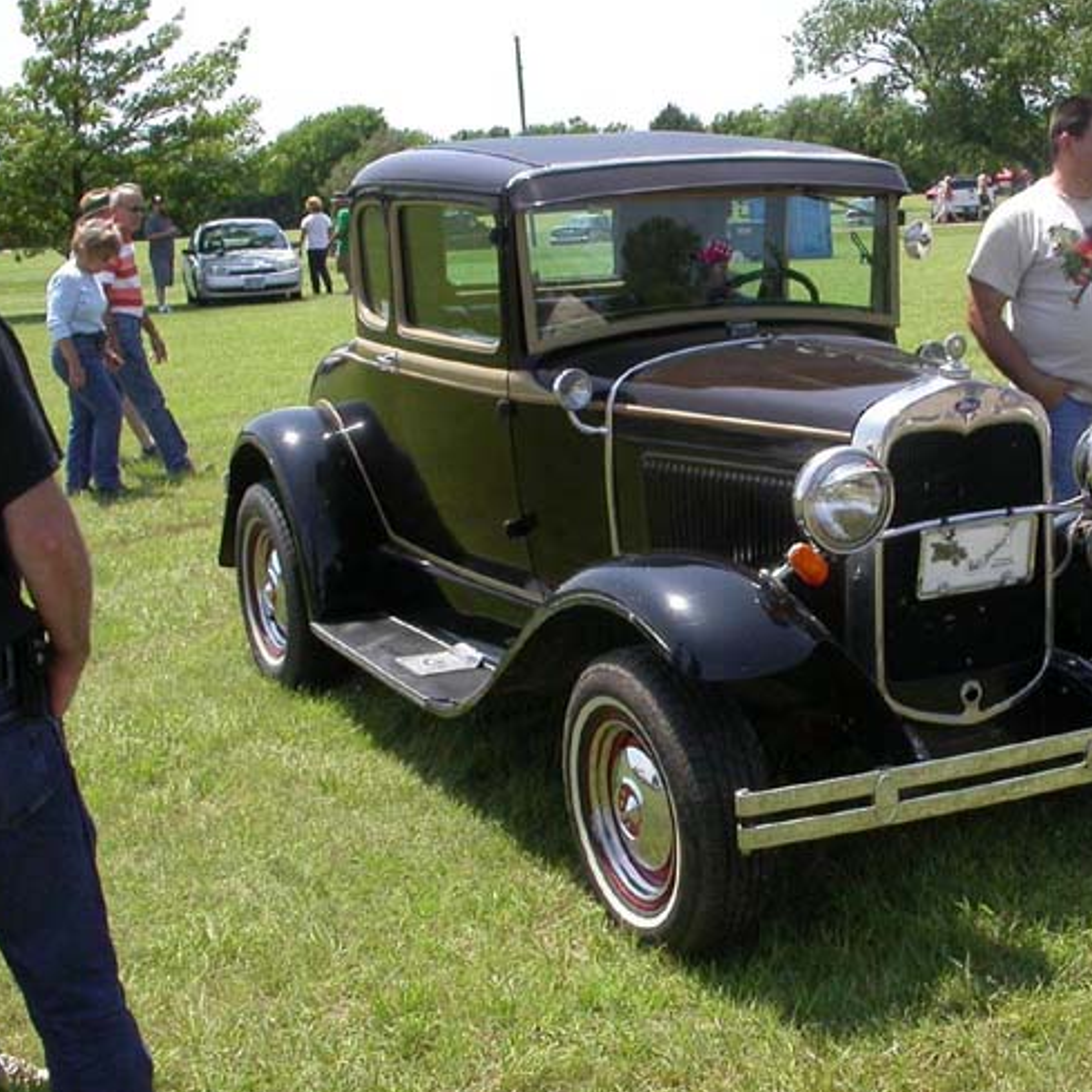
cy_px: 545
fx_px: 1963
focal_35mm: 55
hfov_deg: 30.9
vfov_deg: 31.1
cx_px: 724
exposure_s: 1/224
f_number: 6.7
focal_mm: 7.85
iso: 100
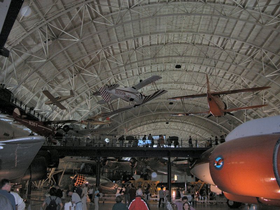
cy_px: 105
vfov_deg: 40.7
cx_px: 140
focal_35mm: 35
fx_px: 283
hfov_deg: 52.6
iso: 200
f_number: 2.8
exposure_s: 1/60
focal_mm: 8.9
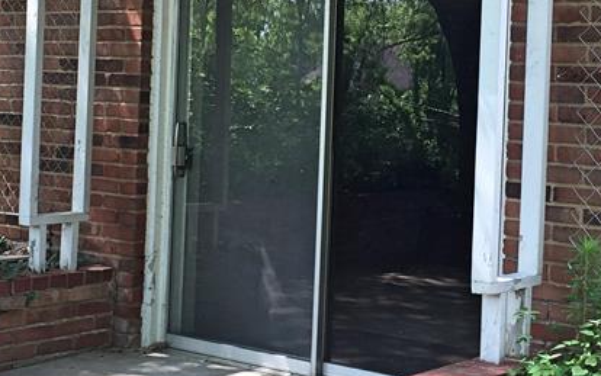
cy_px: 90
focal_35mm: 76
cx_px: 312
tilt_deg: +1.0
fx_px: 1245
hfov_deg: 27.1
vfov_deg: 17.1
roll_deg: -1.7
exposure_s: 1/120
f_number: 2.2
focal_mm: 4.15
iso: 32
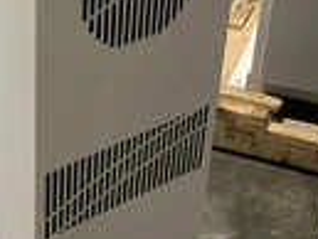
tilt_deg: -33.9
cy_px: 128
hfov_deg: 20.2
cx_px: 54
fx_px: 883
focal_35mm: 96
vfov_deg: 15.4
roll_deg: -1.6
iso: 400
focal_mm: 3.3
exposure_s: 1/25
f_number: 2.4
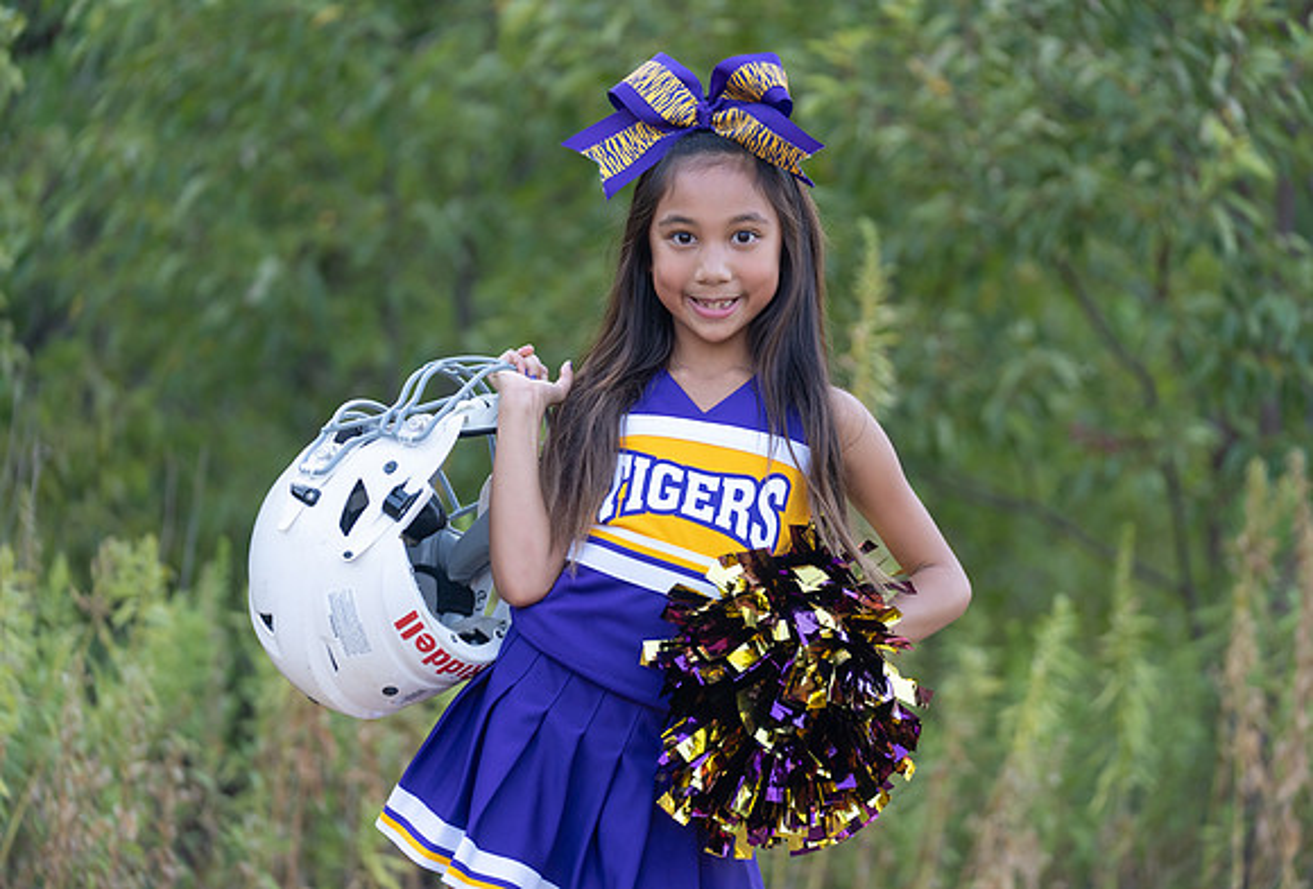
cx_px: 714
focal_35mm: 135
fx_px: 4959
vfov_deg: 10.3
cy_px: 475
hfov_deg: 15.1
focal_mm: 125
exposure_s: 1/320
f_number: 2.8
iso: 320
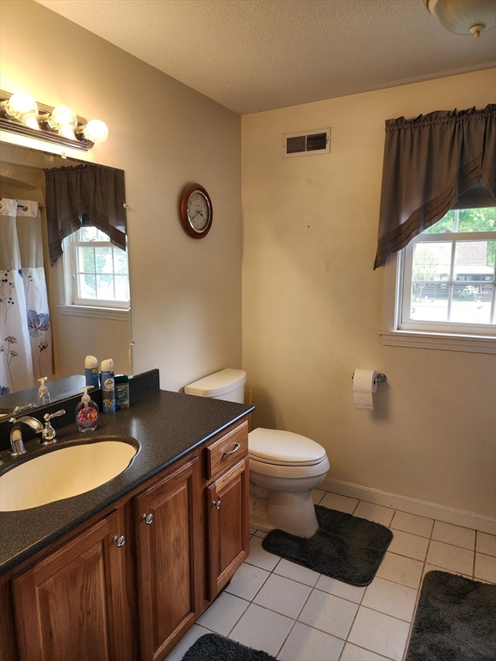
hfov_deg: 58.9
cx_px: 248
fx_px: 439
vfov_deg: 73.9
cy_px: 330
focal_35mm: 23
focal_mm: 6.4
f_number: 1.8
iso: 80
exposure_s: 1/120
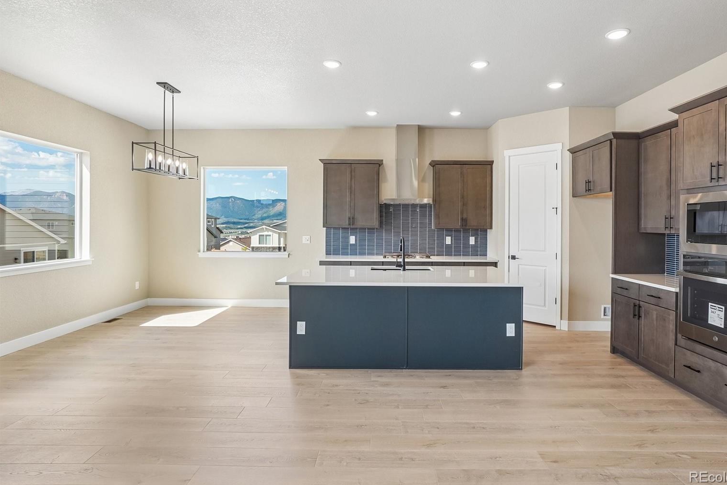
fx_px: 384
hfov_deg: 86.8
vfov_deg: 64.5
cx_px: 383
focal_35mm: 19
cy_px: 231
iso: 250
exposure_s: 1/30
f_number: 8
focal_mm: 12
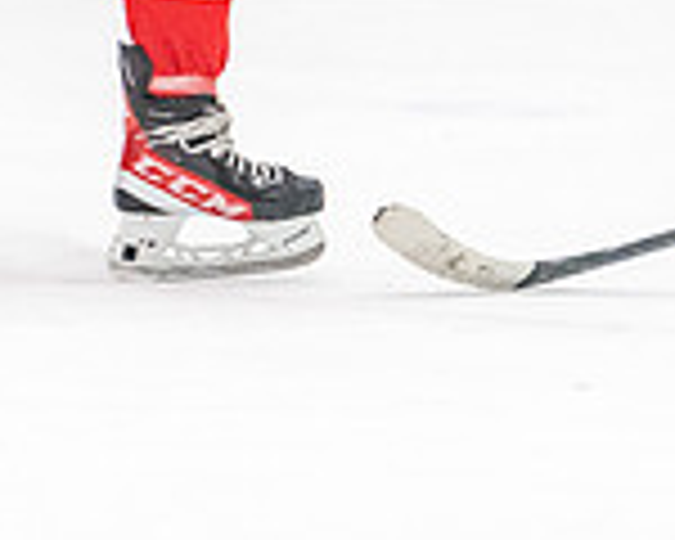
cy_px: -467
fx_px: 13185
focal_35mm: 660
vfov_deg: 2.3
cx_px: 22
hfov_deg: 2.9
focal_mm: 135
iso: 4000
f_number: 2.8
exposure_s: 1/800
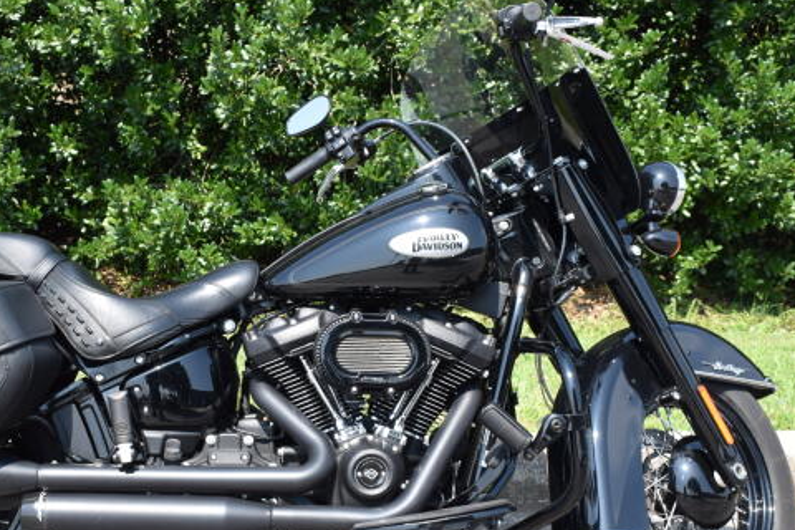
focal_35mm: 65
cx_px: 287
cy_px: 289
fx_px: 1435
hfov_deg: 30.8
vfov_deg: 20.9
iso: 180
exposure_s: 1/250
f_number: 8
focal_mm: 26
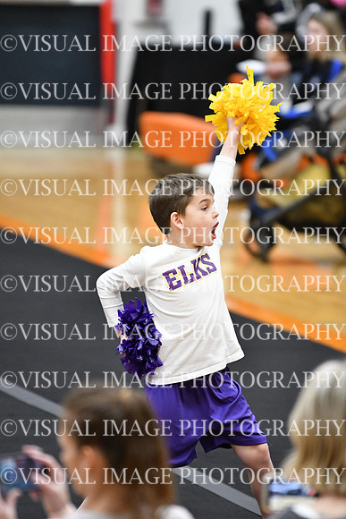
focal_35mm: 300
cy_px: 260
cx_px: 173
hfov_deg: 4.6
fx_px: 4322
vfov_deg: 6.9
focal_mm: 200
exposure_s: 1/800
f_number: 2.8
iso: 5000
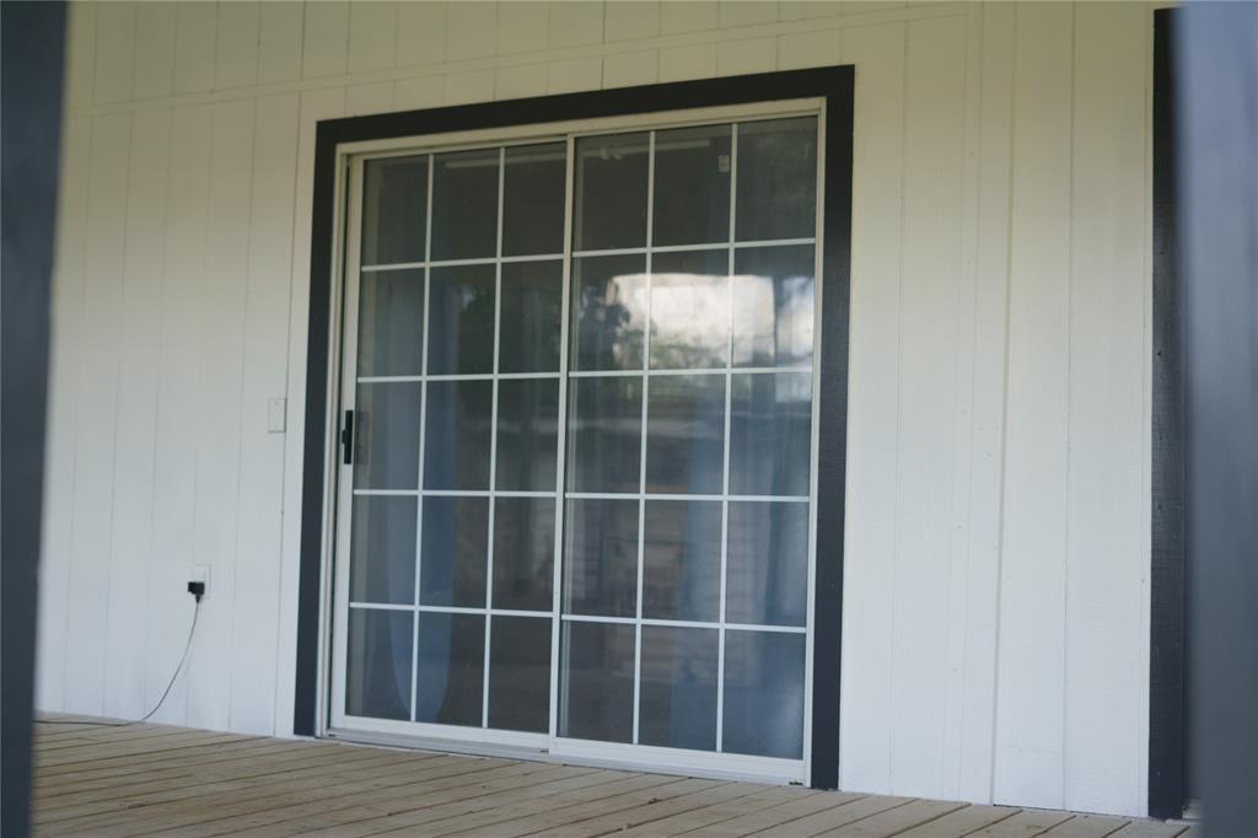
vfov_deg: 27.0
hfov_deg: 39.6
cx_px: 629
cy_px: 419
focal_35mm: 50
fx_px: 1747
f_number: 2.2
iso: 125
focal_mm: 50
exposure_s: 1/400
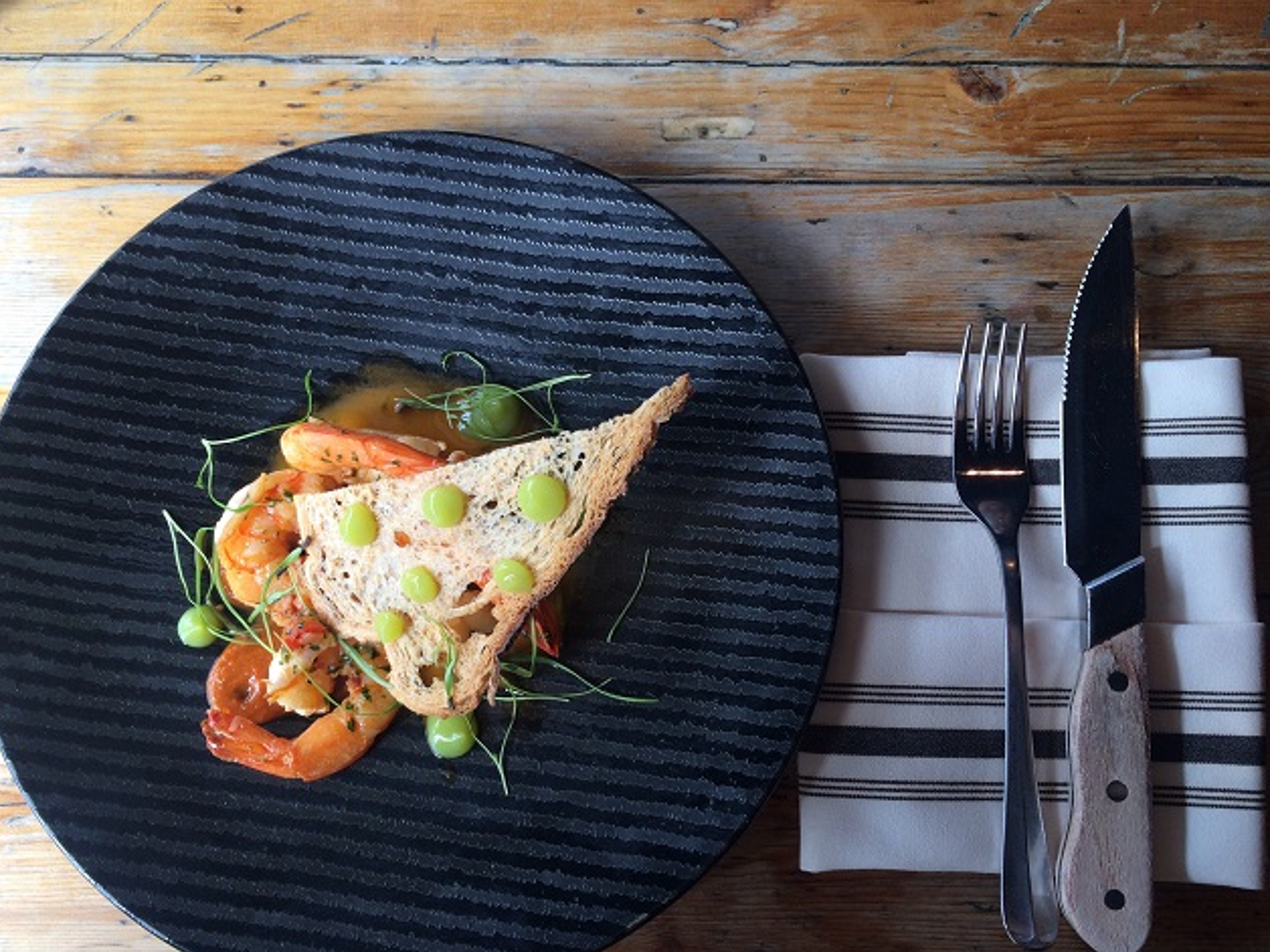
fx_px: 1101
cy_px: 486
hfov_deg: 60.0
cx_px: 621
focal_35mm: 30
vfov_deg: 46.8
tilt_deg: -79.9
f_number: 2.2
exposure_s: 1/100
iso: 50
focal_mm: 4.15
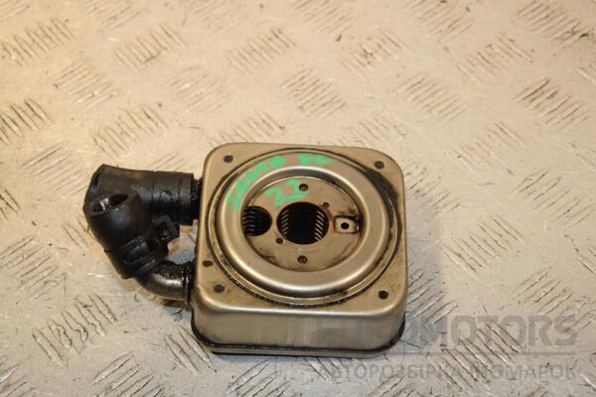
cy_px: 198
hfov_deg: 26.0
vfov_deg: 17.5
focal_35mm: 78
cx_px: 298
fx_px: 1291
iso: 800
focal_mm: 52
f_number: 7.1
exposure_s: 1/200
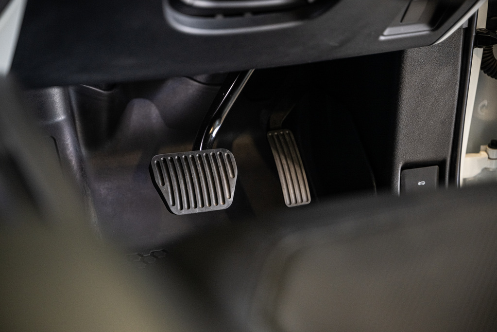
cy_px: 166
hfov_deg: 27.0
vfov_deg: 18.2
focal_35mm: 75
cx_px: 248
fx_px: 1035
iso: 1600
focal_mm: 75
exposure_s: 1/125
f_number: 2.8
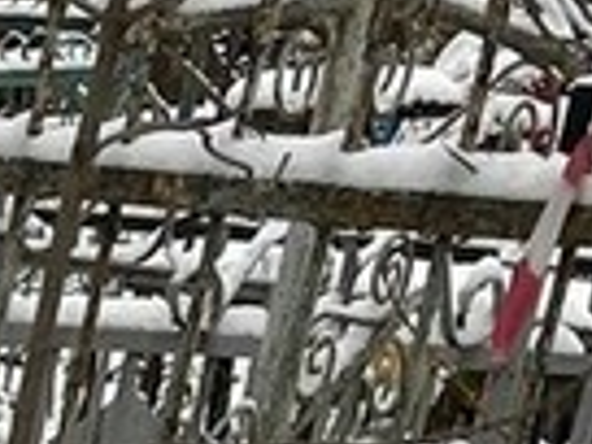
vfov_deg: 6.4
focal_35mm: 196
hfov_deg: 9.1
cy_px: 1654
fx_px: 3352
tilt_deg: -22.8
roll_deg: +0.2
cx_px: -831
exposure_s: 1/168
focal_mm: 4.2
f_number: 1.6
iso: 32
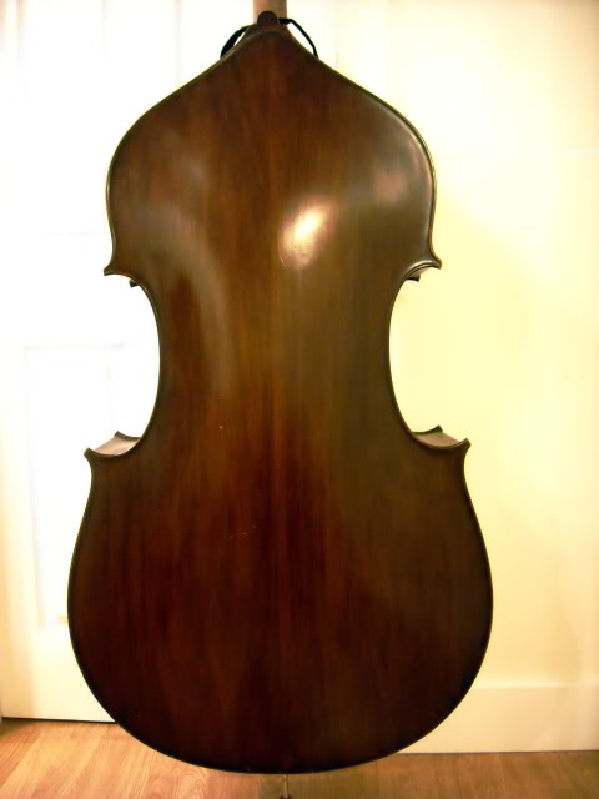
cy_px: 400
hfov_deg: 40.7
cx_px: 300
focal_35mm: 35
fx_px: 808
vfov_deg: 52.6
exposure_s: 1/12
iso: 800
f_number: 2.8
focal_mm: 5.7
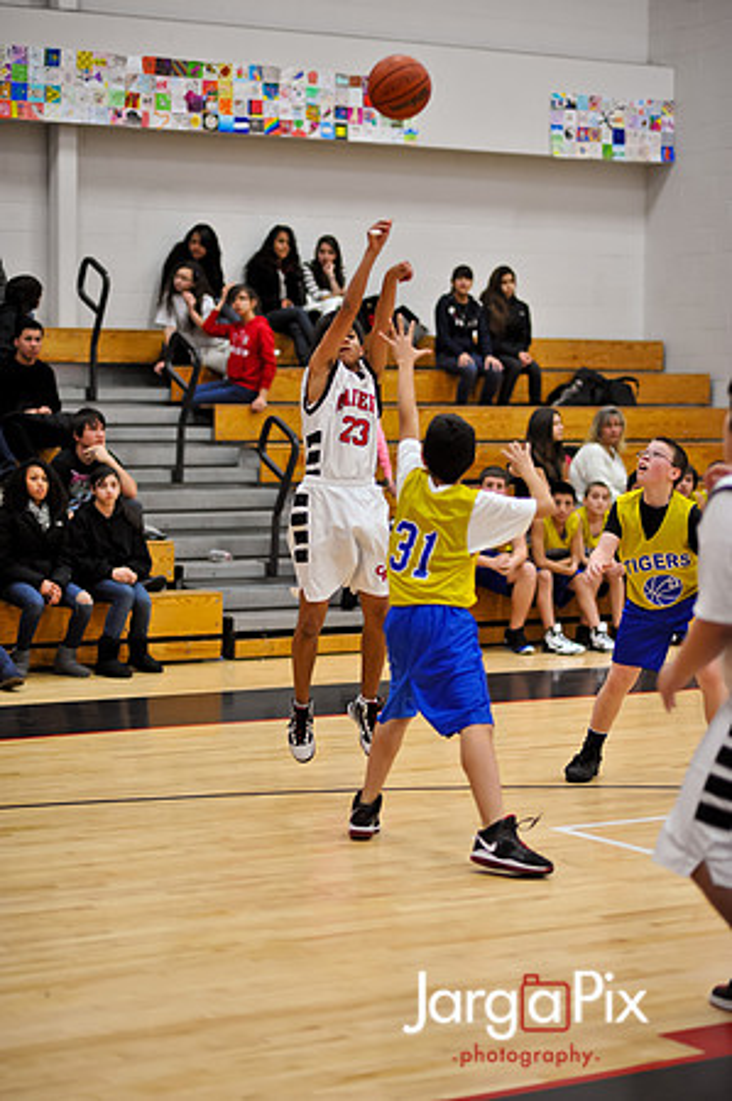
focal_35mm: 85
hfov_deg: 16.0
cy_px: 550
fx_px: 2598
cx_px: 366
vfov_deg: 23.9
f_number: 2
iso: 1400
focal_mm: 85
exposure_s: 1/500
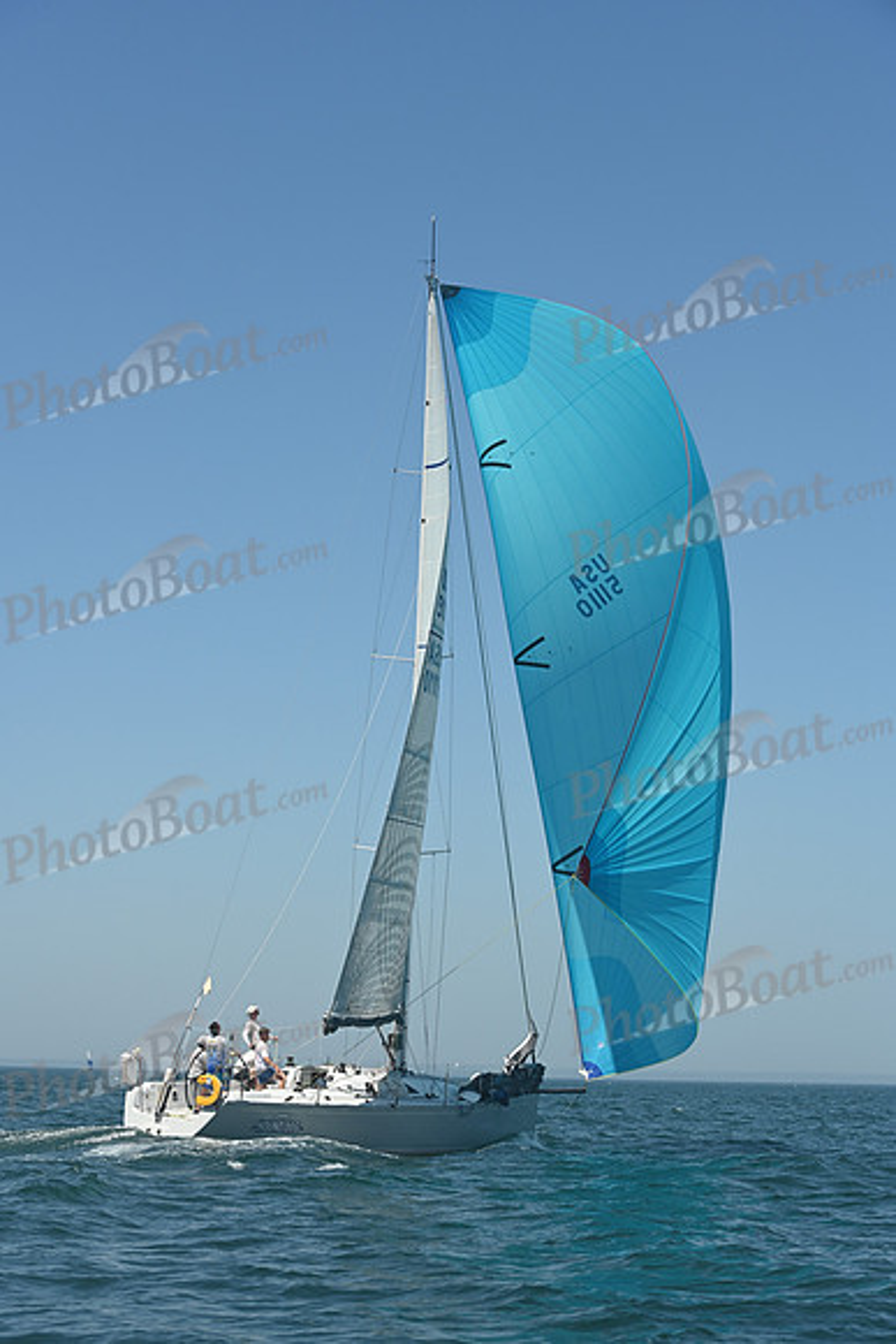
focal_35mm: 70
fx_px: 2612
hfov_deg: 19.5
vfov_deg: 28.8
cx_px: 448
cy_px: 672
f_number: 9
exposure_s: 1/1000
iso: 320
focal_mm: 70
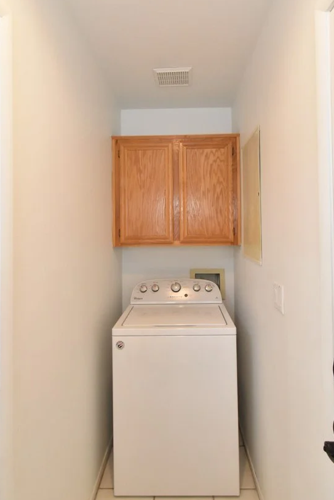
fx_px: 278
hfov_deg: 61.9
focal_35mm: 20
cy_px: 222
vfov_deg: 83.6
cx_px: 175
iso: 4000
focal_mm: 10
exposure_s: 1/15
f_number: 18
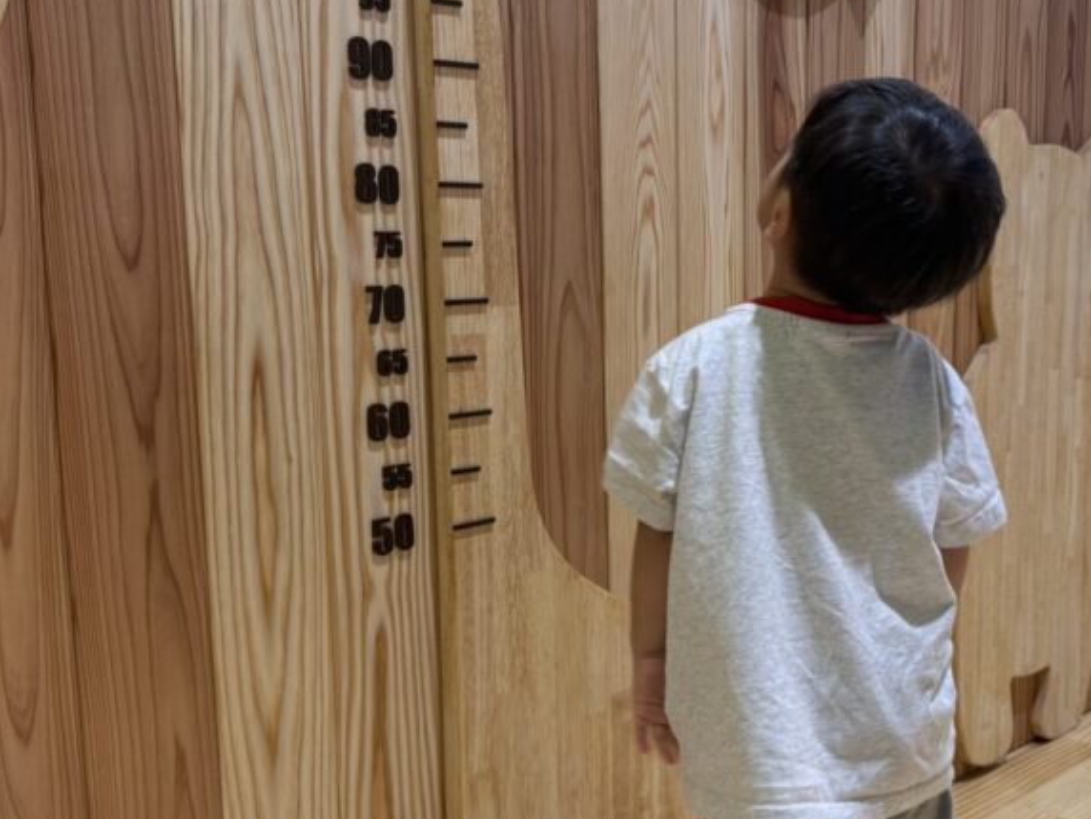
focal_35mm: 43
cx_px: 692
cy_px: 449
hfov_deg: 43.5
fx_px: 1355
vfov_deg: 33.6
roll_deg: +0.0
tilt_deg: -8.6
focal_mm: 6.76
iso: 125
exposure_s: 1/121
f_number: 1.78
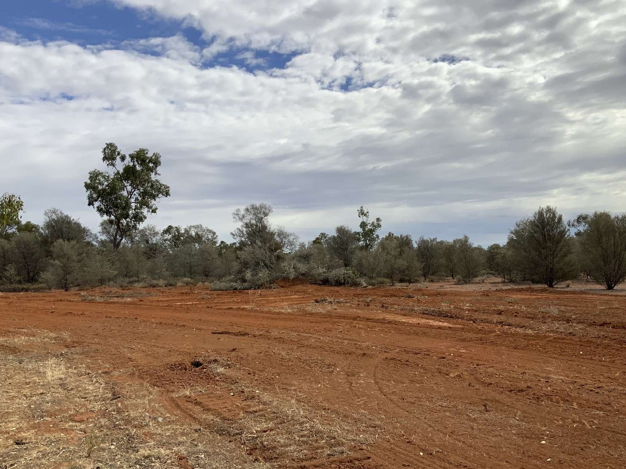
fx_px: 615
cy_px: 275
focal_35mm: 34
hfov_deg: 53.9
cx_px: 326
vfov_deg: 41.6
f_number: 1.8
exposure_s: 1/3534
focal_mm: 3
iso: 20
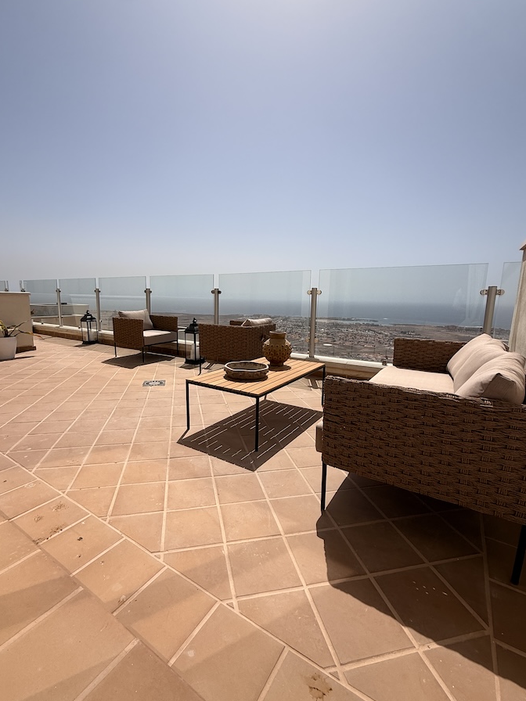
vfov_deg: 94.5
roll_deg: -1.3
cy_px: 354
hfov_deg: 78.0
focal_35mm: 16
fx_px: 324
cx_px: 246
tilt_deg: -9.0
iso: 50
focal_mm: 2.22
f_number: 2.2
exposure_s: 1/6173
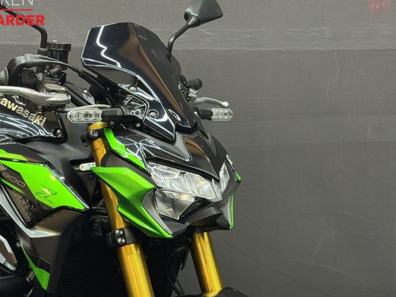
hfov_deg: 33.2
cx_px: 164
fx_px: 663
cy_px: 142
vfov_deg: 25.2
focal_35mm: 58
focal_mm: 6.76
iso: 125
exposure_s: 1/50
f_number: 1.78
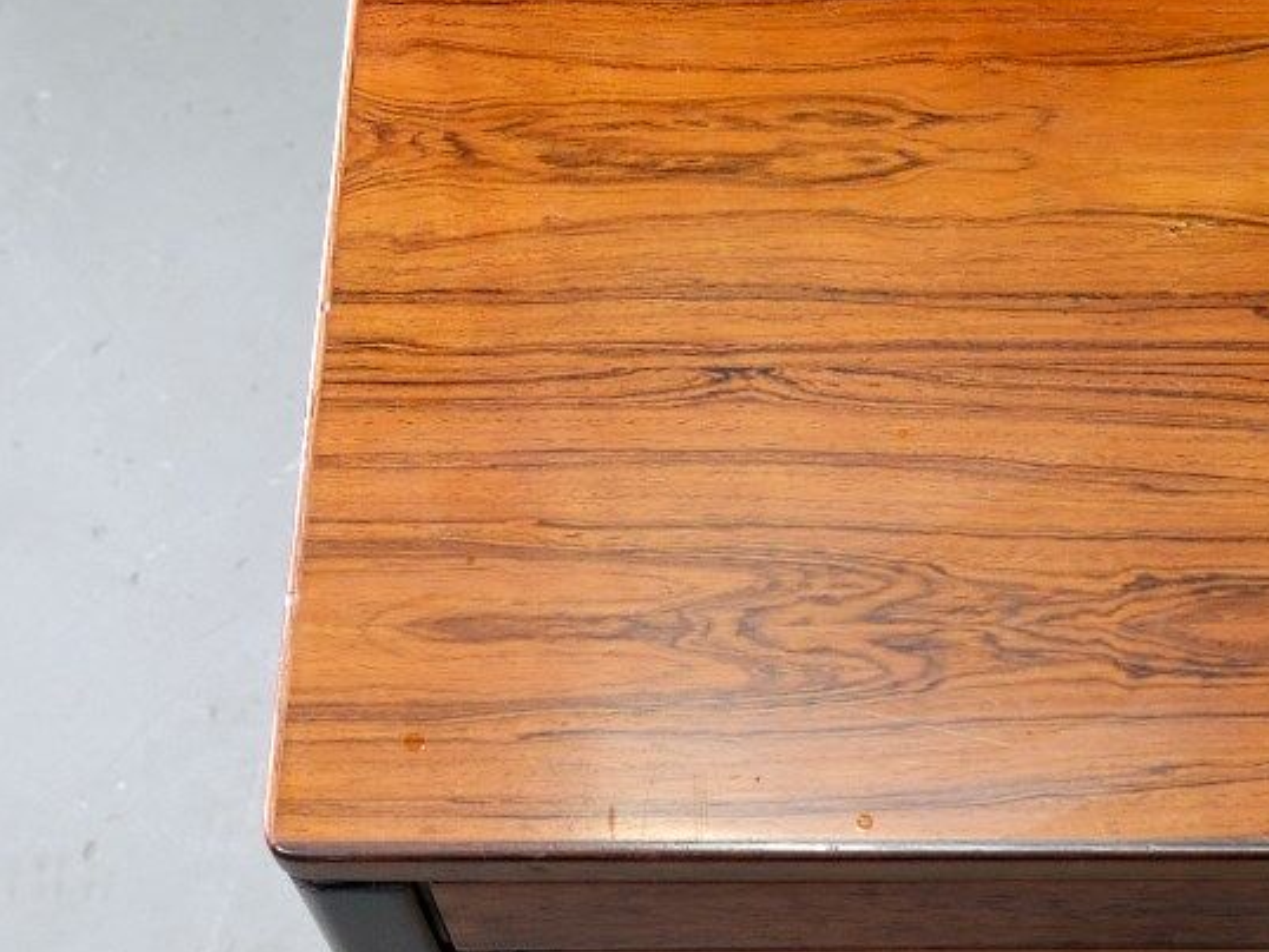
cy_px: 566
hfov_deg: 25.6
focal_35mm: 75
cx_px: 986
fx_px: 2751
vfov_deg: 19.6
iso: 1000
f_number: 4
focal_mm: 22.3
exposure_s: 1/30
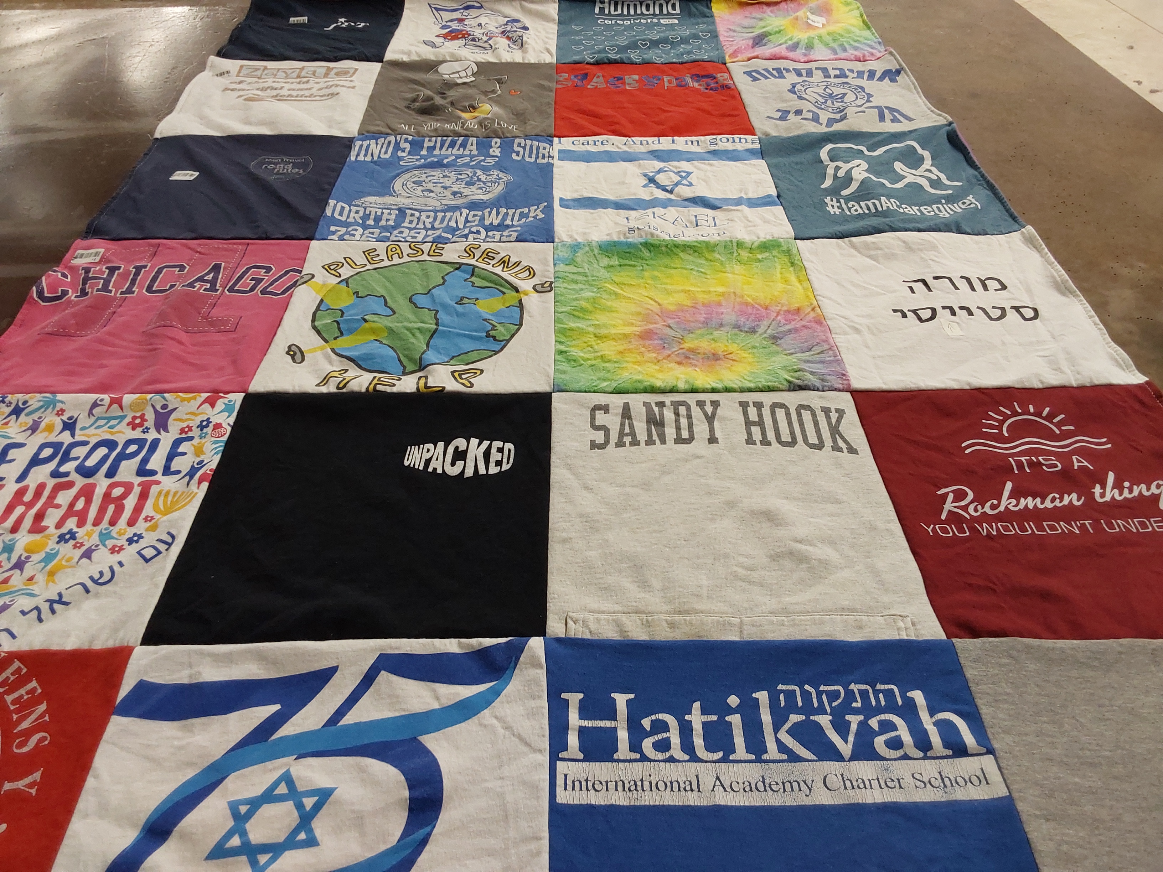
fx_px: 941
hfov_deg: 63.4
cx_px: 582
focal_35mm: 28
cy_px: 436
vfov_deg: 49.7
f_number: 1.9
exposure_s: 1/60
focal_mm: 2.91
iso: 80
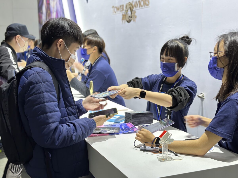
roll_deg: +0.2
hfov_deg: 39.7
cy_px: 89
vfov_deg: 30.3
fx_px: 330
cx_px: 119
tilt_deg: -8.6
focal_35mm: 48
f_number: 1.78
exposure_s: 1/61
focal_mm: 6.86
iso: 64
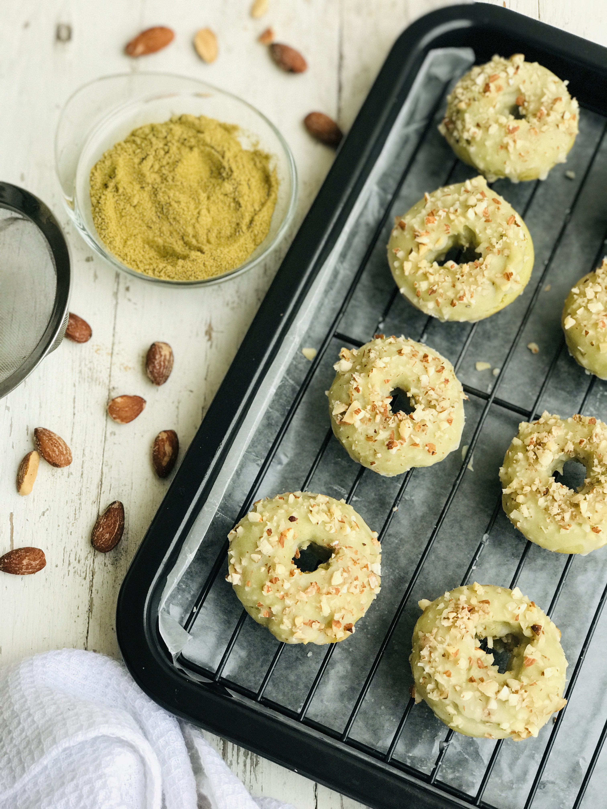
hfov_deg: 25.7
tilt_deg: -71.5
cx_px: 304
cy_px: 404
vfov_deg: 33.8
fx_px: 1333
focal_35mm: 57
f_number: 2.8
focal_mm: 6.6
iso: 64
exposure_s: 1/60
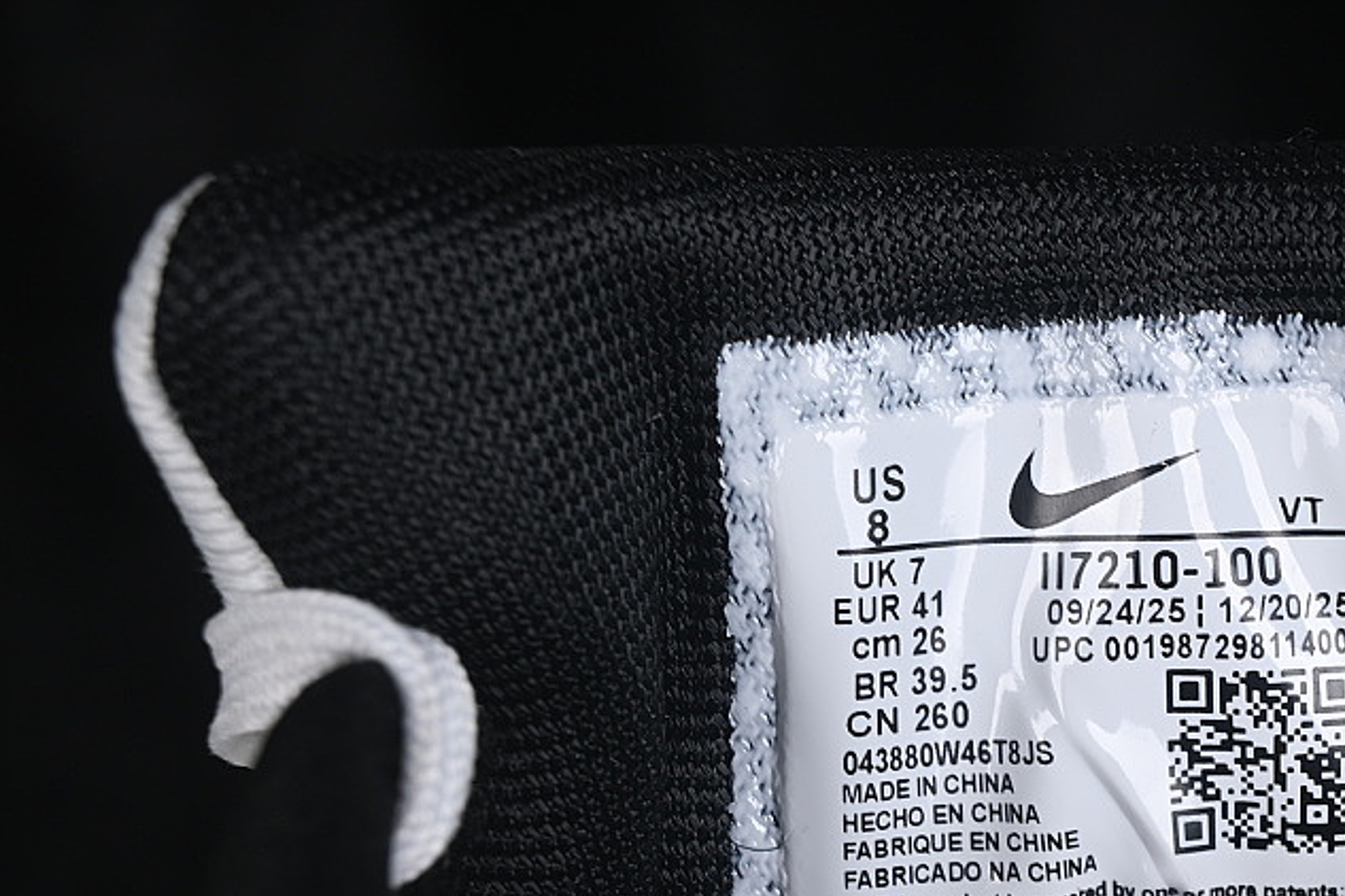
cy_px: 724
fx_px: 4782
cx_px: 1109
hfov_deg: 15.9
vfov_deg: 10.7
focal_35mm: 128
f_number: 8
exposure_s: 1/100
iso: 160
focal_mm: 50
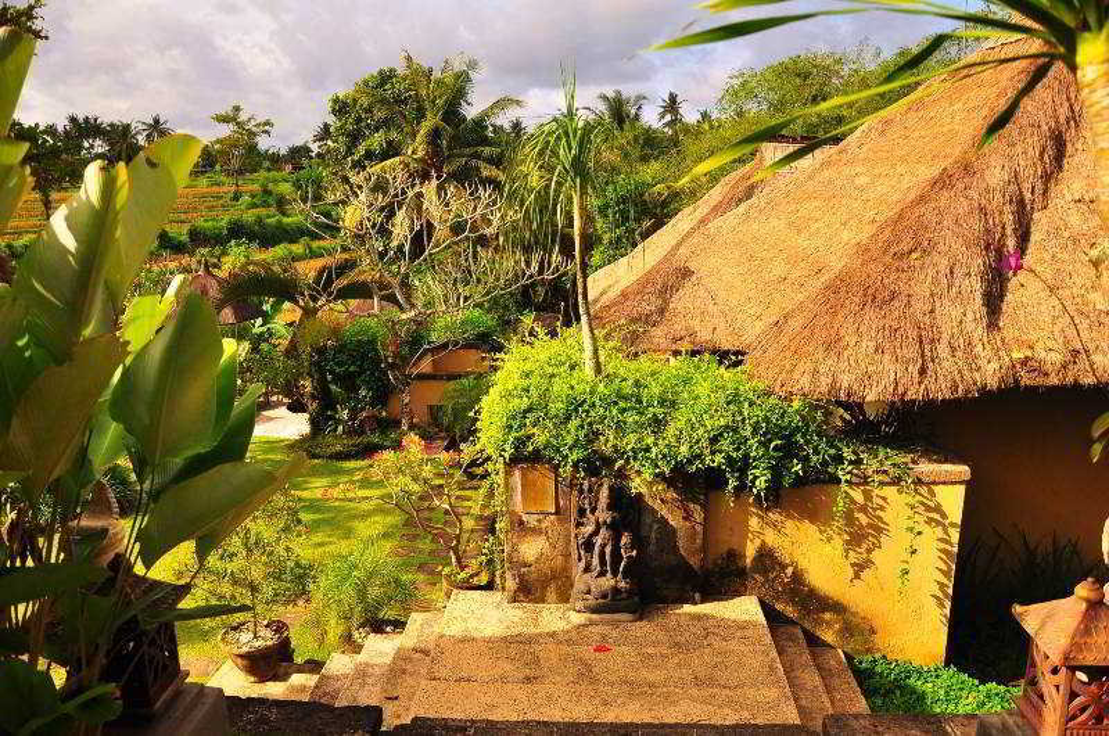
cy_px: 368
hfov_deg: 67.5
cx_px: 554
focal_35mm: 27
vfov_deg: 47.8
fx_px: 831
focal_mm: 18
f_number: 4
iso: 250
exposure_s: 1/1600
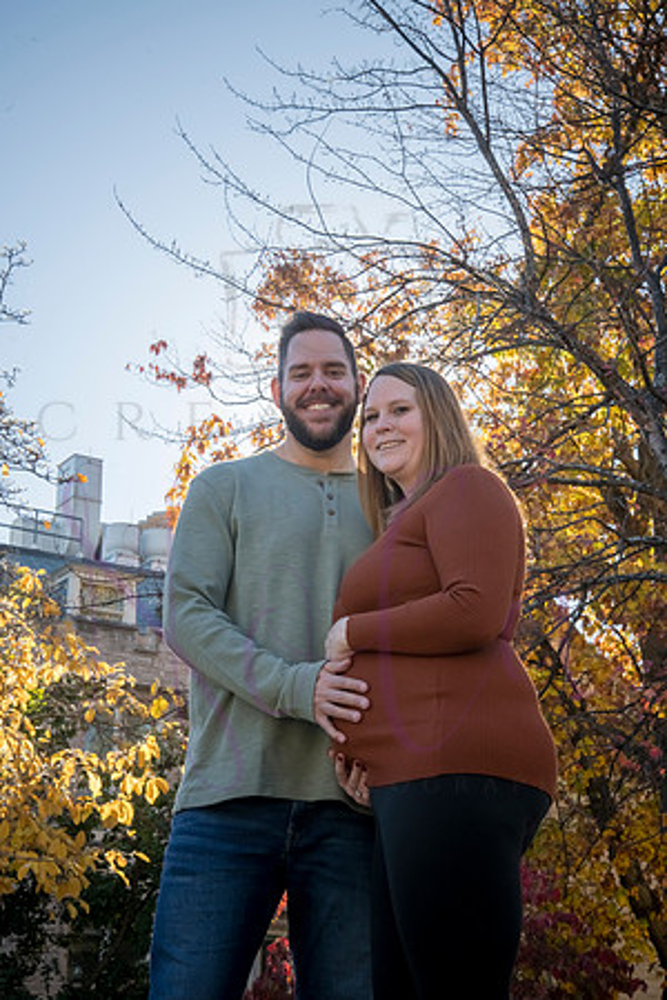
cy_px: 500
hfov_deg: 20.9
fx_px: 1806
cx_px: 334
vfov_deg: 31.0
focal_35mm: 65
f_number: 20
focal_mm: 65
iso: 640
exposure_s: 1/160
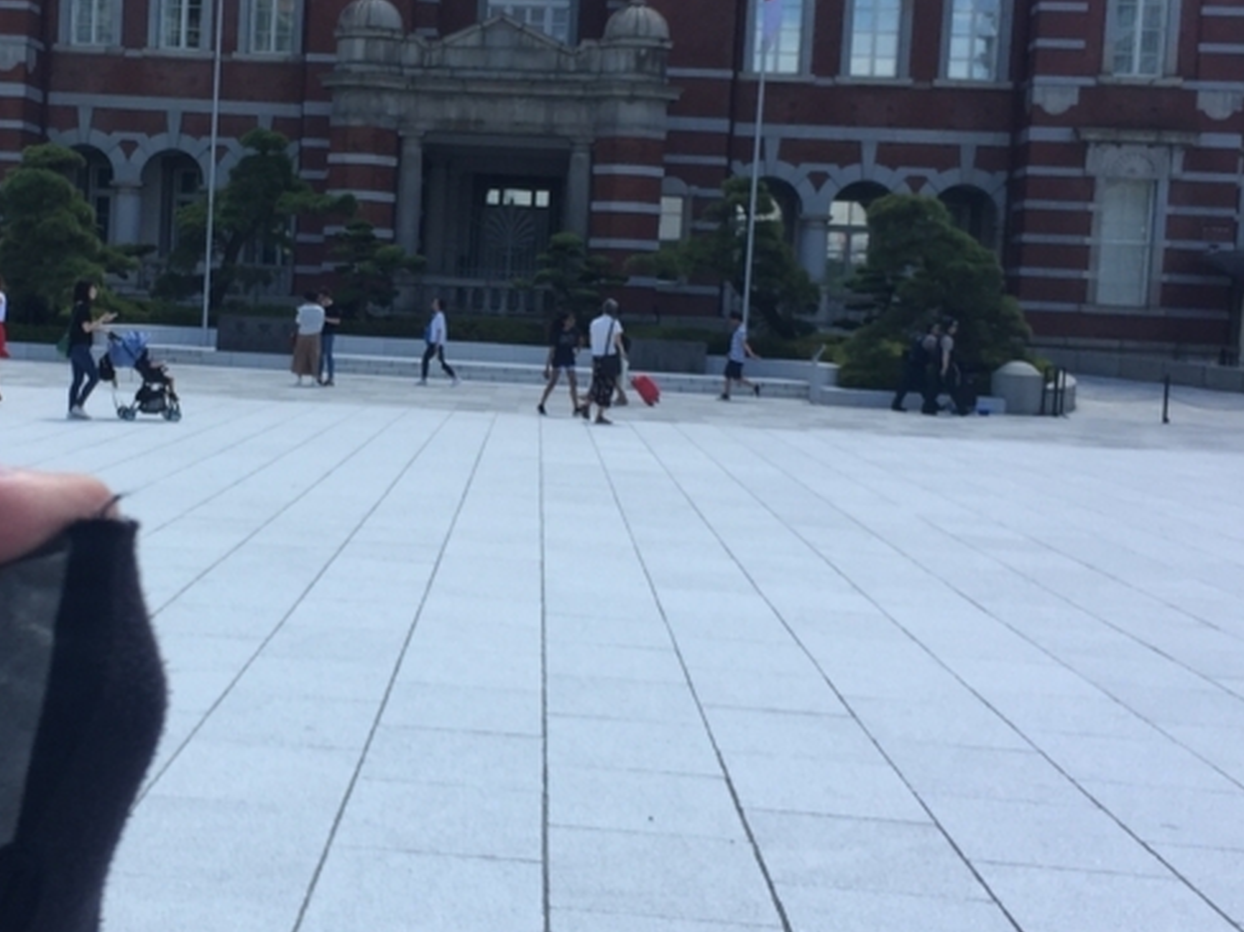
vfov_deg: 24.0
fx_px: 2192
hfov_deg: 31.2
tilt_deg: -5.3
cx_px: 330
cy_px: 403
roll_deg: -3.7
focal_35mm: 61
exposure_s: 1/482
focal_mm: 4.15
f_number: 2.2
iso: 32
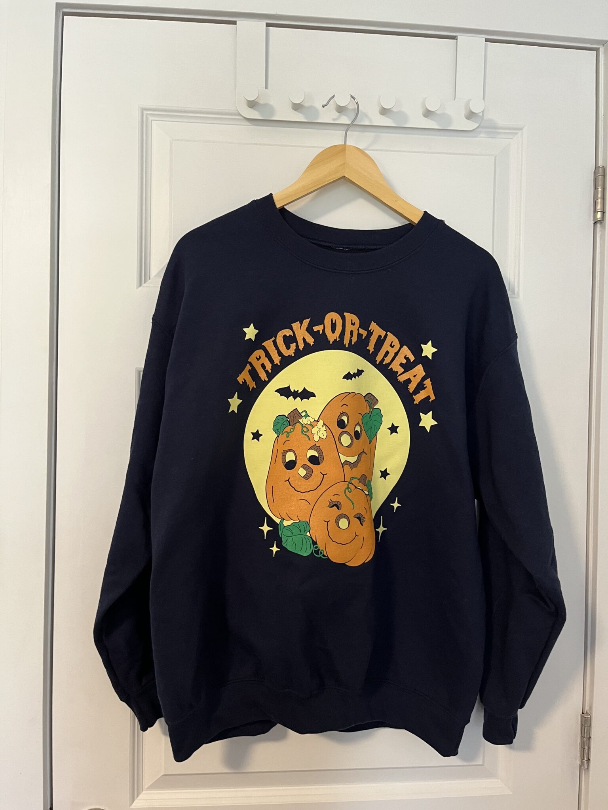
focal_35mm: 26
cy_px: 405
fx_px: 609
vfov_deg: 67.3
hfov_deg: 53.1
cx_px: 304
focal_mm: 5.1
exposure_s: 1/60
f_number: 1.6
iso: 250
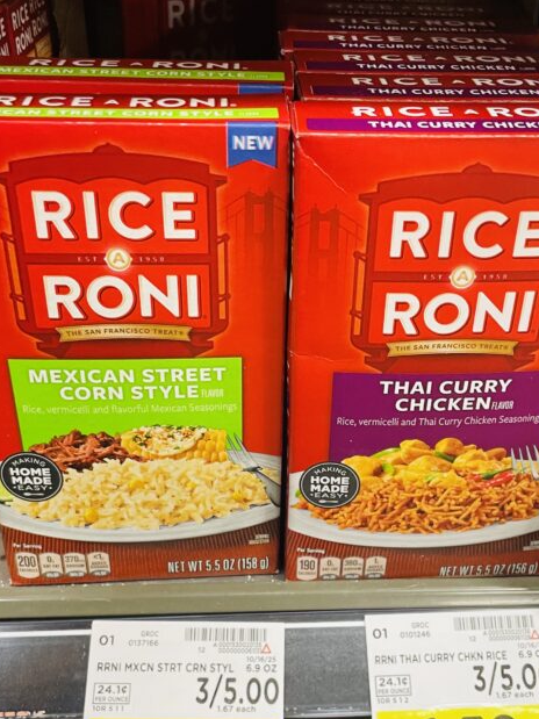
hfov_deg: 33.5
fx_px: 893
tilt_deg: -34.4
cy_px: 462
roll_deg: -1.8
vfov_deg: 43.4
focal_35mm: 43
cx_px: 308
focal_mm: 4.2
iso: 250
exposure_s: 1/60
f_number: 1.6
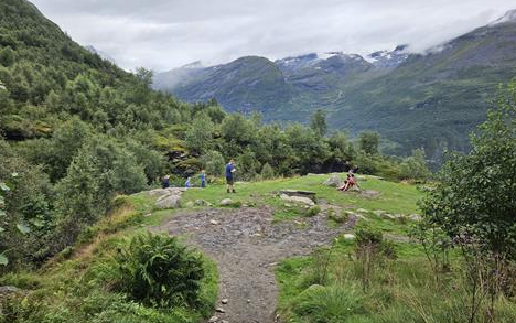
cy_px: 160
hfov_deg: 72.5
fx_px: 352
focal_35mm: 25
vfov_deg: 49.3
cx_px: 257
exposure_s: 1/1013
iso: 25
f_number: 1.8
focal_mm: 5.4
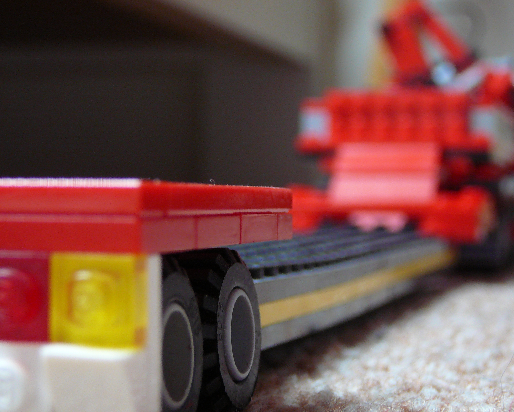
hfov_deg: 23.6
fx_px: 1232
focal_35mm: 81
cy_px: 207
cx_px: 252
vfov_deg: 18.9
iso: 200
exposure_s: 1/8
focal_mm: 11.5
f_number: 3.7
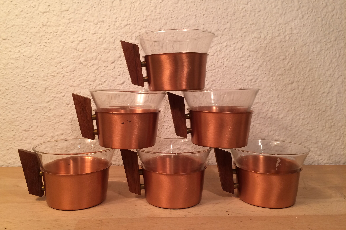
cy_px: 111
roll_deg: -0.6
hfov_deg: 60.3
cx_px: 168
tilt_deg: -4.0
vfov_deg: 42.3
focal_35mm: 31
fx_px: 298
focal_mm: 4.15
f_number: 2.2
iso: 50
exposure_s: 1/33
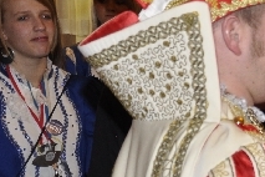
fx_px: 994
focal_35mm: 135
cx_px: 449
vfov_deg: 10.1
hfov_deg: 13.8
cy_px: 170
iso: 400
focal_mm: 24
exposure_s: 1/60
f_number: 5
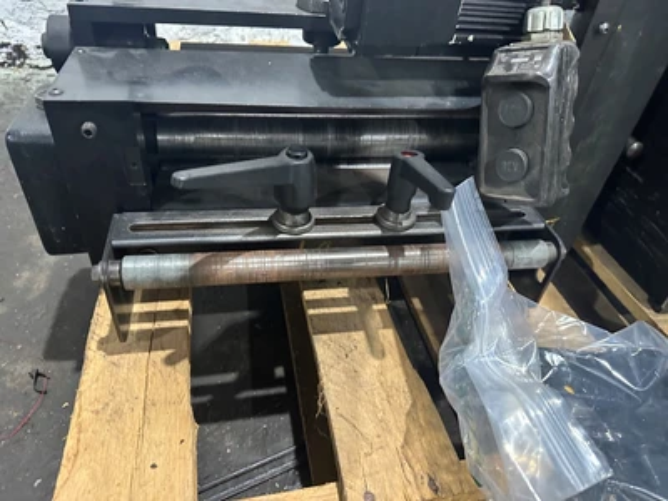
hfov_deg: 71.6
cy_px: 250
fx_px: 463
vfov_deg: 56.8
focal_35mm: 24
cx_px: 334
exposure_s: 1/60
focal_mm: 6.86
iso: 640
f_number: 1.78
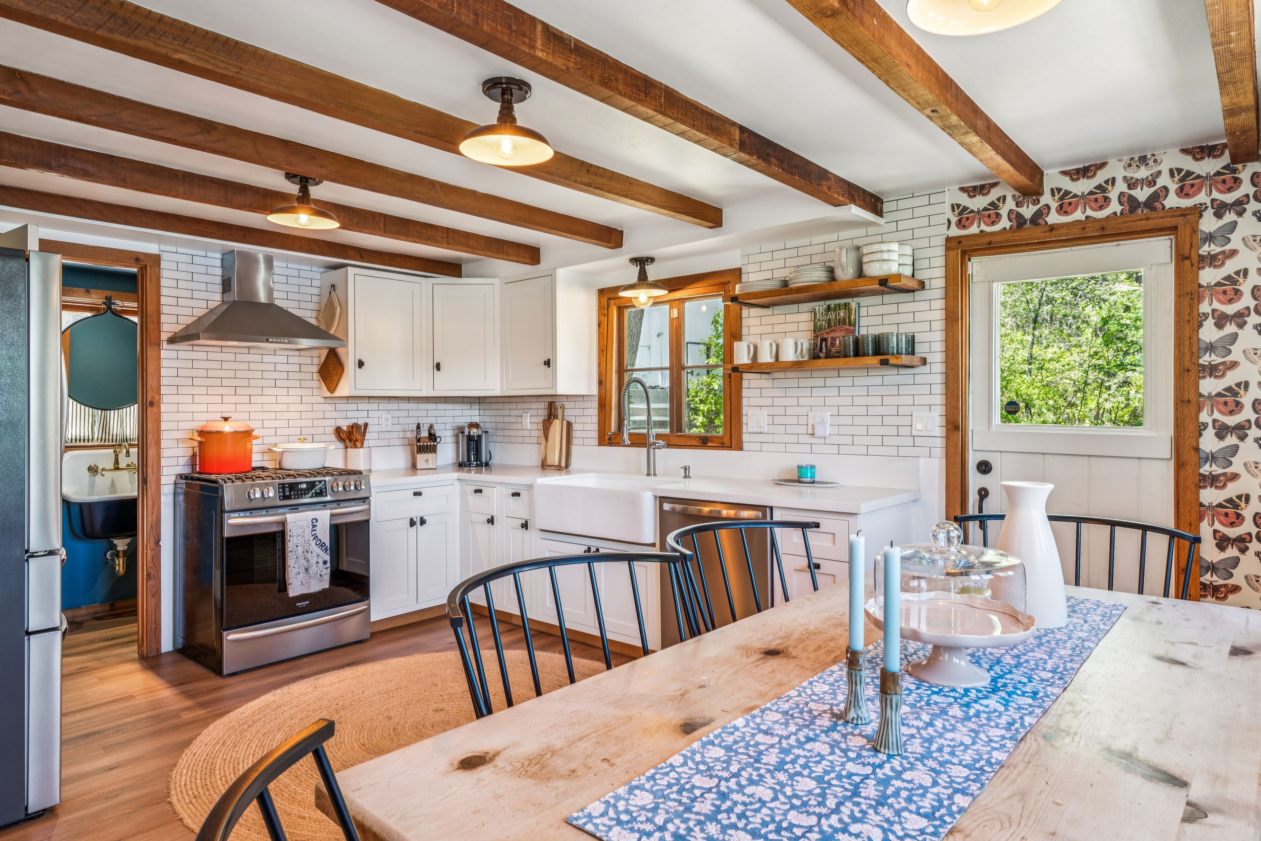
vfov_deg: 60.9
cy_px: 420
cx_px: 630
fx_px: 715
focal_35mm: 20
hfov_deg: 82.8
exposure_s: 1/1.25
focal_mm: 20.4
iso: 100
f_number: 13
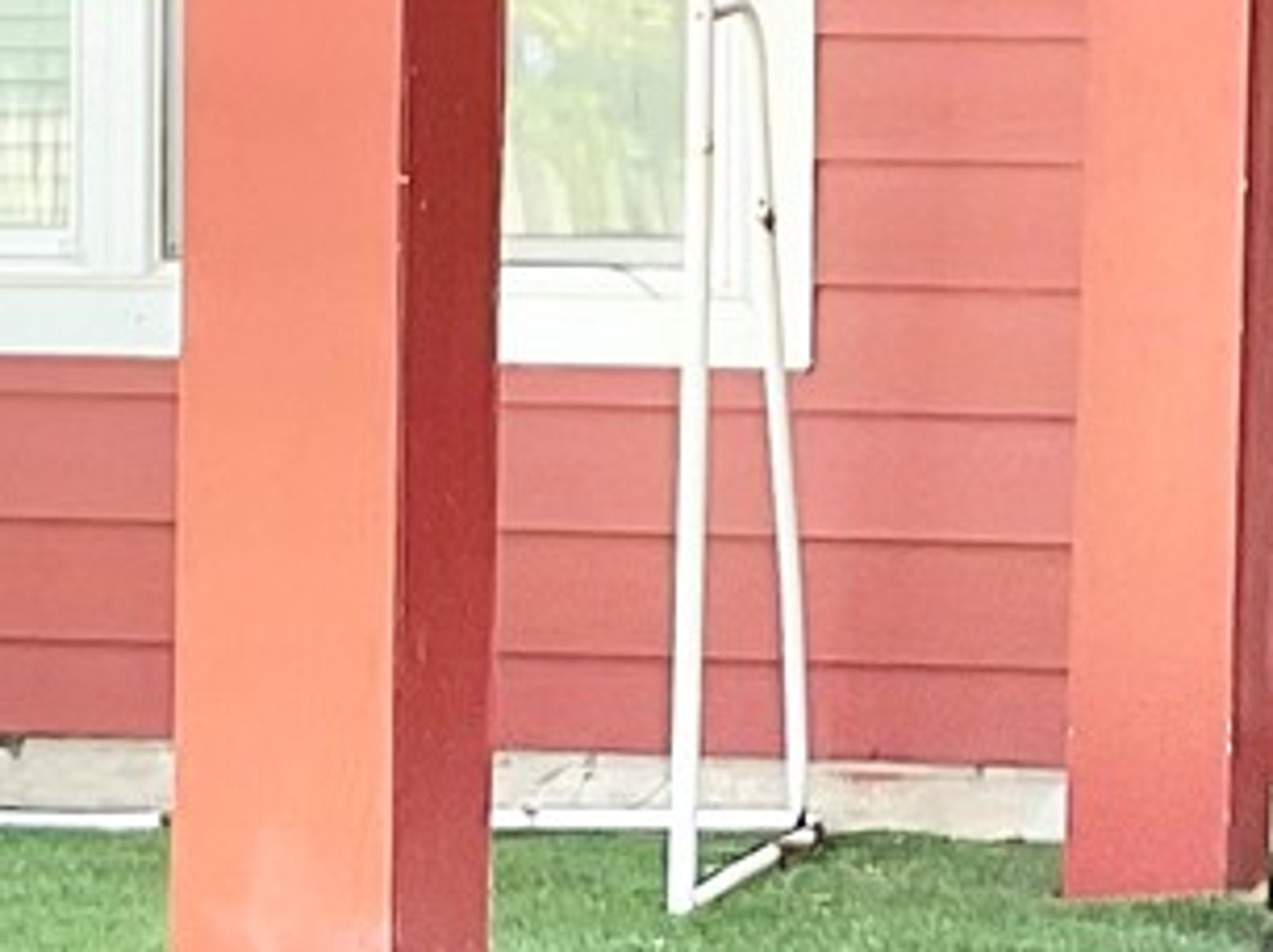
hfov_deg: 9.9
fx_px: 7163
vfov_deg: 7.5
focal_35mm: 195
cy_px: -242
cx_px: 1862
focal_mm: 3
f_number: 1.8
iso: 16
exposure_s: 1/165
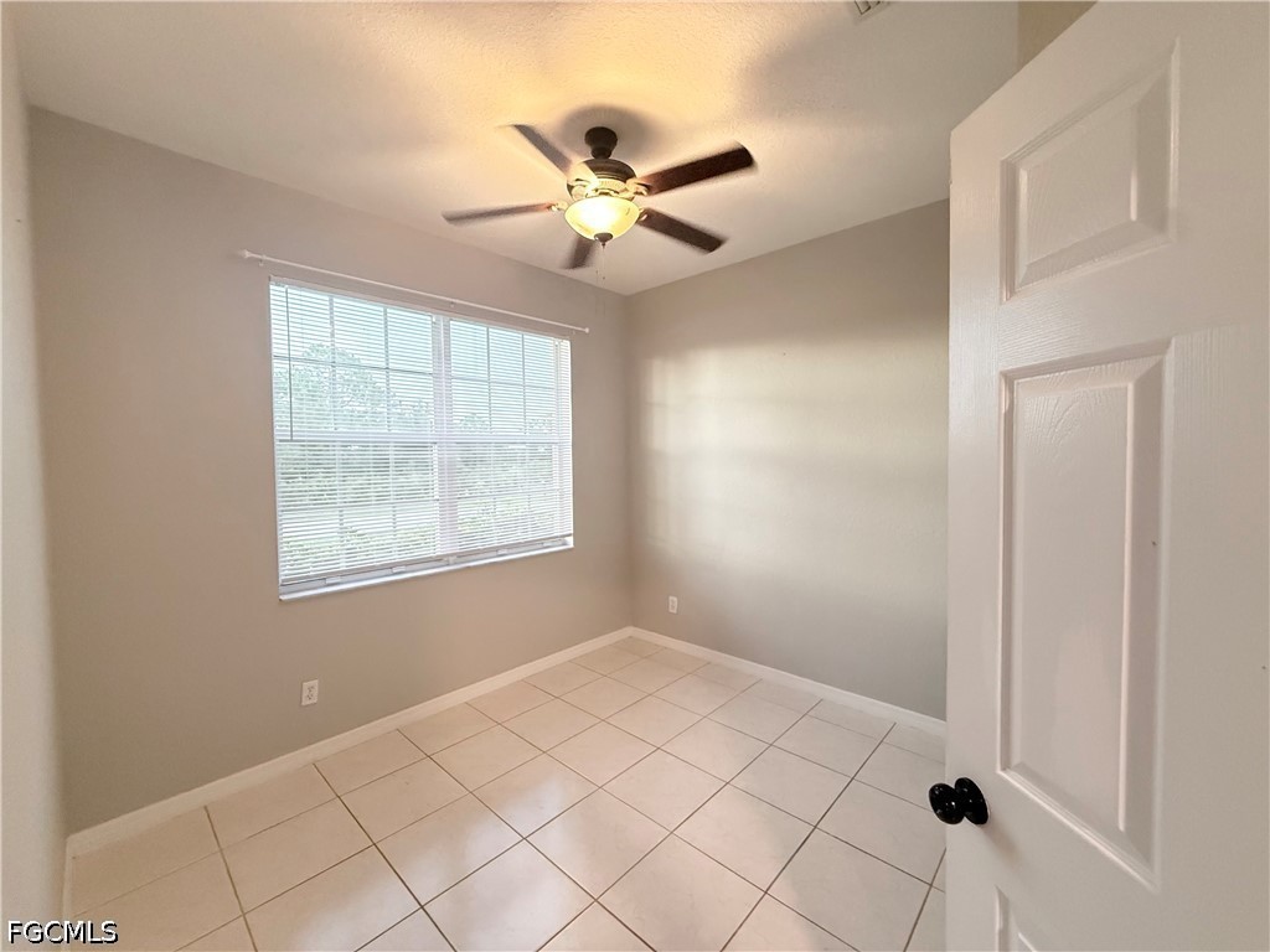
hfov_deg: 102.1
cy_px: 476
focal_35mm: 14
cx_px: 635
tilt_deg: -2.2
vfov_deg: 85.7
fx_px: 514
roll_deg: +1.5
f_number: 2.2
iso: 640
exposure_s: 1/60
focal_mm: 2.22
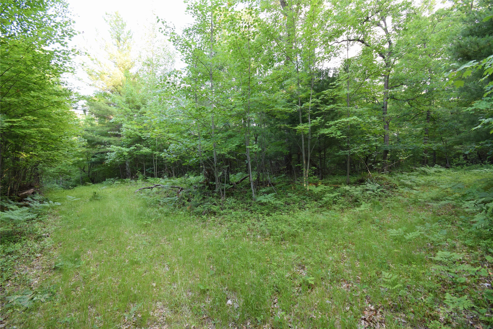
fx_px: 205
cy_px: 164
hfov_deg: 100.4
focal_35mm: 15
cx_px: 246
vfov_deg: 77.3
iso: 400
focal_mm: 10
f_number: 7.1
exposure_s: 1/30
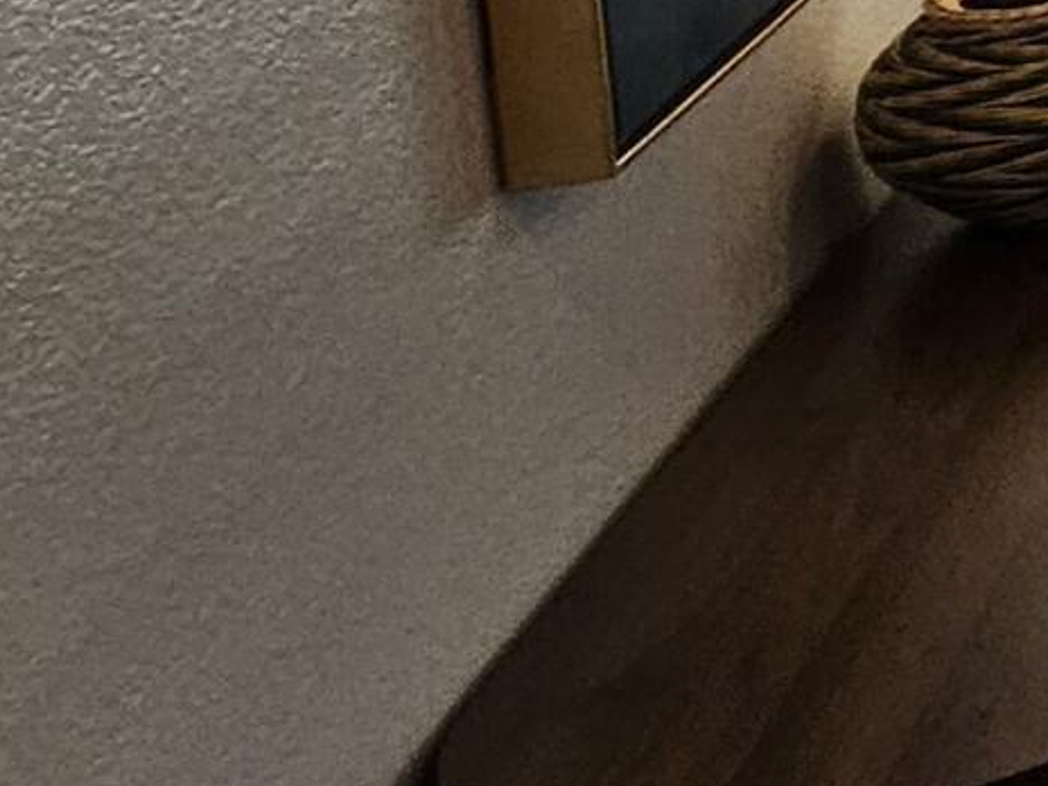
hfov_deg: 11.9
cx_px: 3074
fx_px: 2543
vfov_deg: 15.1
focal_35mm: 84
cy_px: -655
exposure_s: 1/60
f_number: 2.2
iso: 100
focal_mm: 2.2
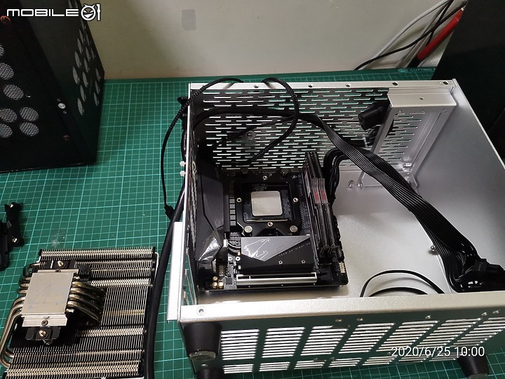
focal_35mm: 27
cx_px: 252
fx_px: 394
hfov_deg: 65.3
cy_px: 190
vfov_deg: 51.4
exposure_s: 1/60
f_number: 1.8
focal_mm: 4.75
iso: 320
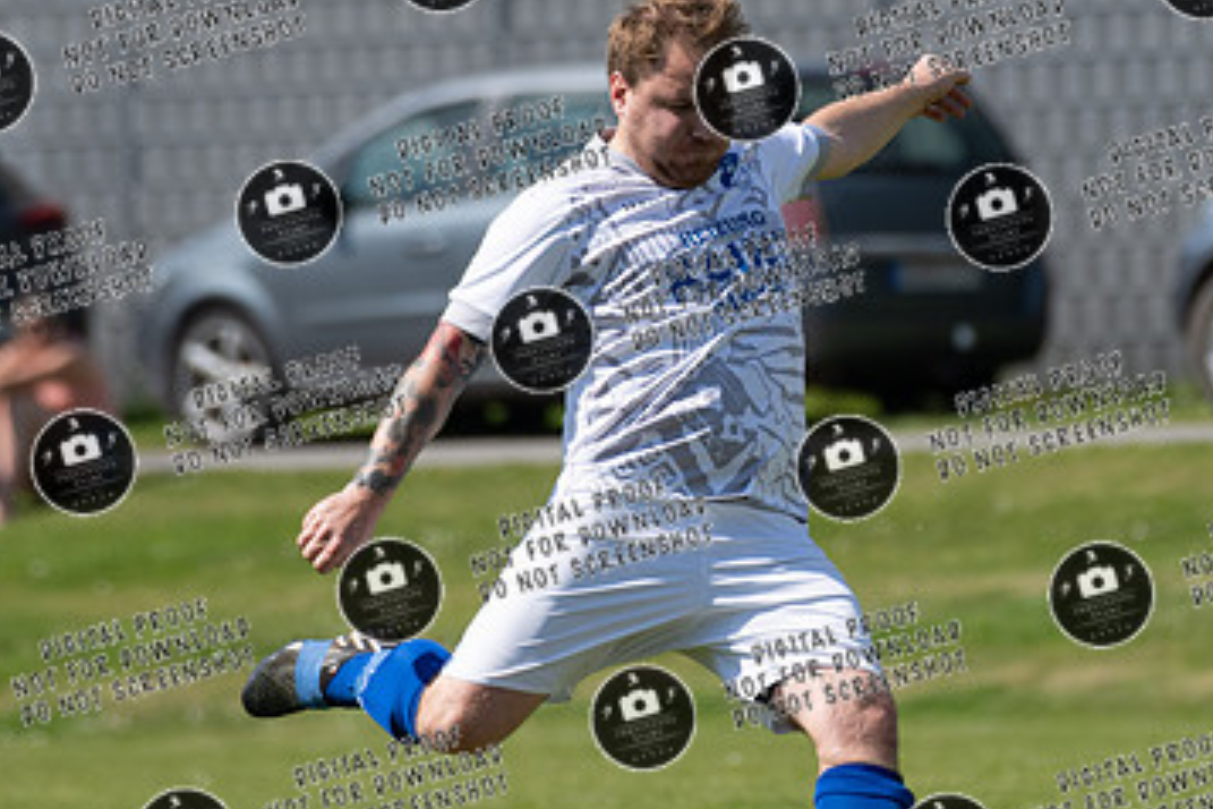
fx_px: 25538
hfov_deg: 2.7
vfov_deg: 1.8
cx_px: 968
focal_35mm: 758
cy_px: 361
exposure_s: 1/1600
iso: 280
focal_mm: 320
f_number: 5.6
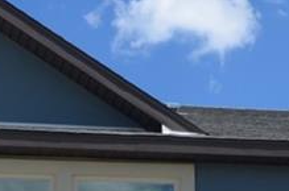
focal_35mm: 241
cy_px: 296
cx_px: 193
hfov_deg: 8.6
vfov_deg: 5.6
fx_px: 1930
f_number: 8
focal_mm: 22
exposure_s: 1/250
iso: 100
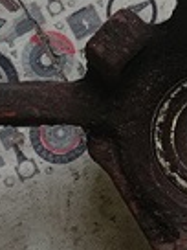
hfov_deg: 15.7
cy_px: 75
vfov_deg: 21.2
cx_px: 190
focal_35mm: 92
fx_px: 663
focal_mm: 3.96
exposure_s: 1/50
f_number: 1.8
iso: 105
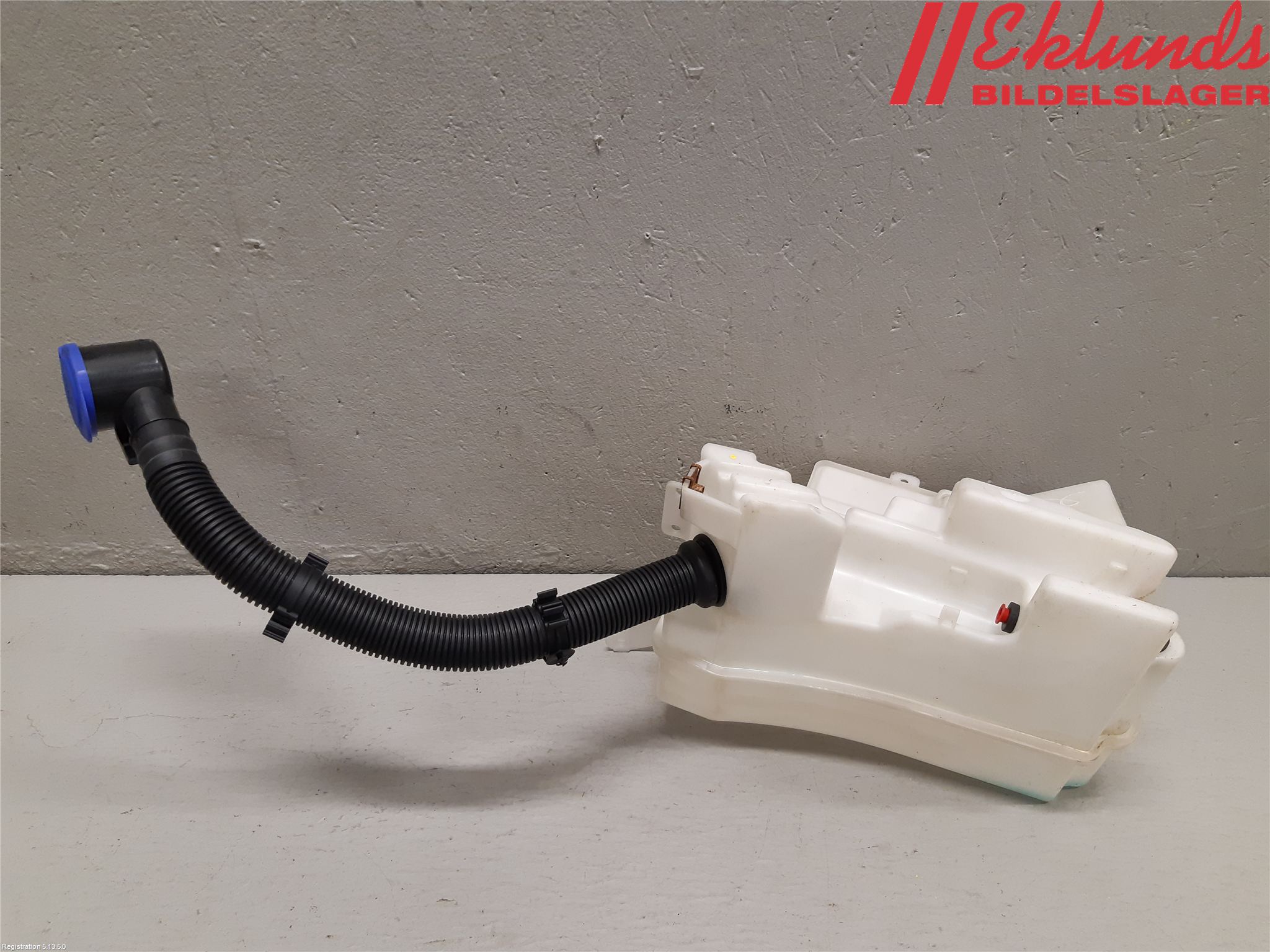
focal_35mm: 26
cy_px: 476
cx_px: 635
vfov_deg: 53.1
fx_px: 954
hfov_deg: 67.3
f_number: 1.7
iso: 125
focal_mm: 3.93
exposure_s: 1/50
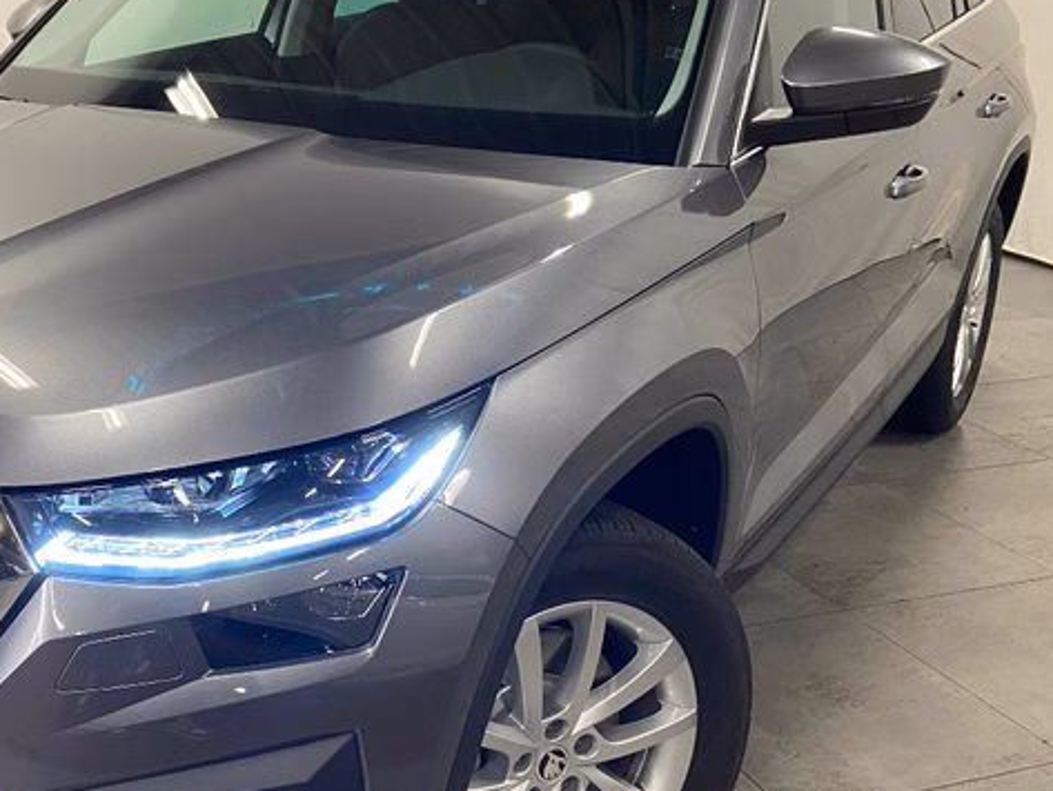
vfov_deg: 32.9
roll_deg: +0.2
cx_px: 281
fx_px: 1339
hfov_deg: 41.8
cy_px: 423
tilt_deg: -21.9
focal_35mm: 44
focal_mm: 4.25
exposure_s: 1/50
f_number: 1.8
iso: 250
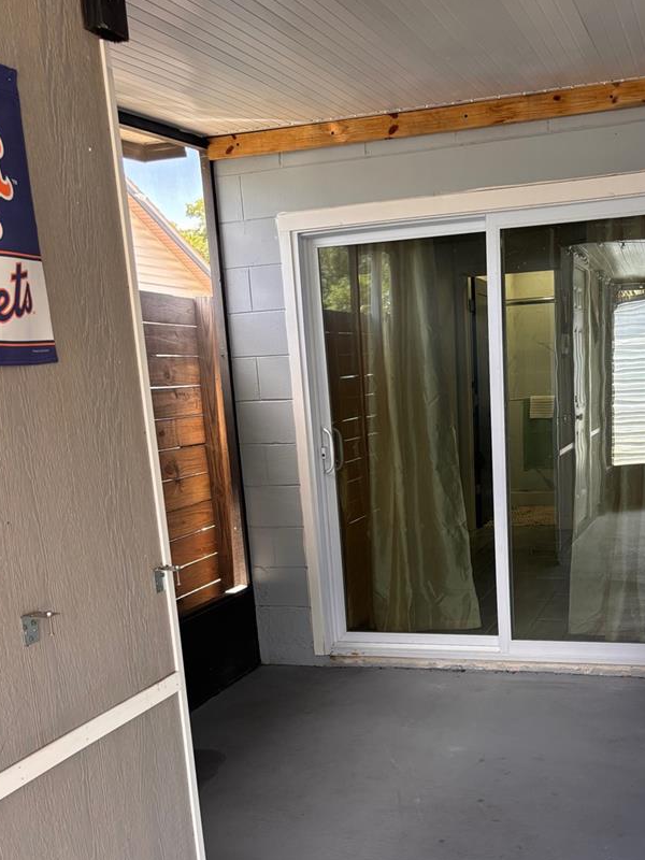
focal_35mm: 39
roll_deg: +2.0
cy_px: 606
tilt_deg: -13.0
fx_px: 969
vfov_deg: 46.7
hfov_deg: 36.6
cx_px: 401
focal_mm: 5.96
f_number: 1.6
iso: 100
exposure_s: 1/121
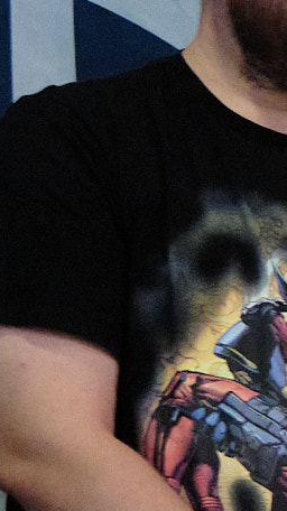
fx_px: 1531
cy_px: 387
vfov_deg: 18.8
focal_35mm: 113
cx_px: 997
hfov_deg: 8.2
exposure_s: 1/250
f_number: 2.8
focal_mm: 16
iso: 5000
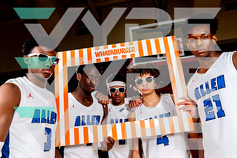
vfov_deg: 46.0
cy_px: 88
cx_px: 120
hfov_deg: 65.0
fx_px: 186
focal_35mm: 28
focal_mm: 24
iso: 100
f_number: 5.6
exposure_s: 1/125
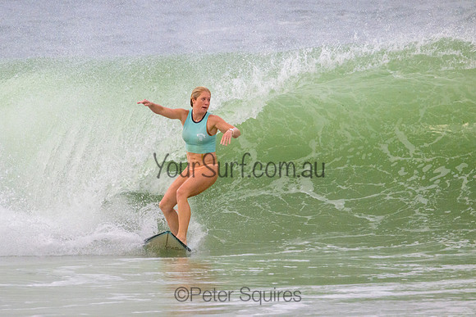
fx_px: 11633
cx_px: 214
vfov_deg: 1.6
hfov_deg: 2.3
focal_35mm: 880
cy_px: 143
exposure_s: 1/3200
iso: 4500
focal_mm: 800
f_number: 11
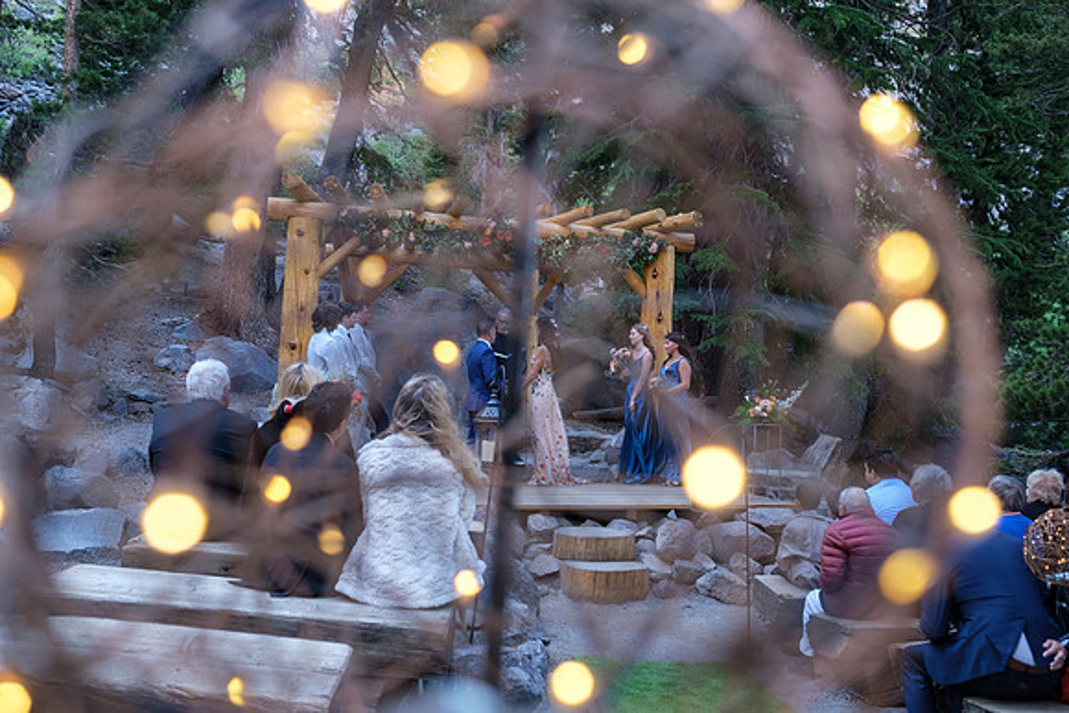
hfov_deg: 54.4
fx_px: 1039
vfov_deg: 37.9
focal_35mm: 35
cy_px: 356
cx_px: 534
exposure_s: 1/40
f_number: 2.8
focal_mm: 23
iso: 160
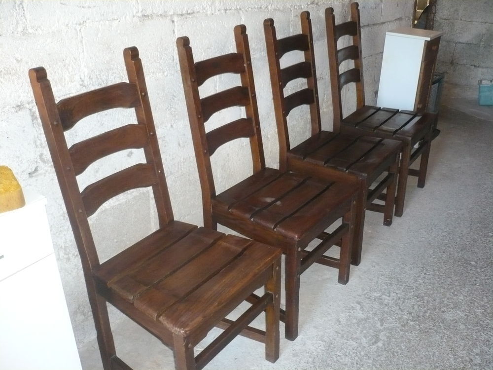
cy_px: 185
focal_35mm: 35
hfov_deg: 52.6
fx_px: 498
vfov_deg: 40.7
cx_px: 246
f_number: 2.8
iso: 400
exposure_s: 1/30
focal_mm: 5.8
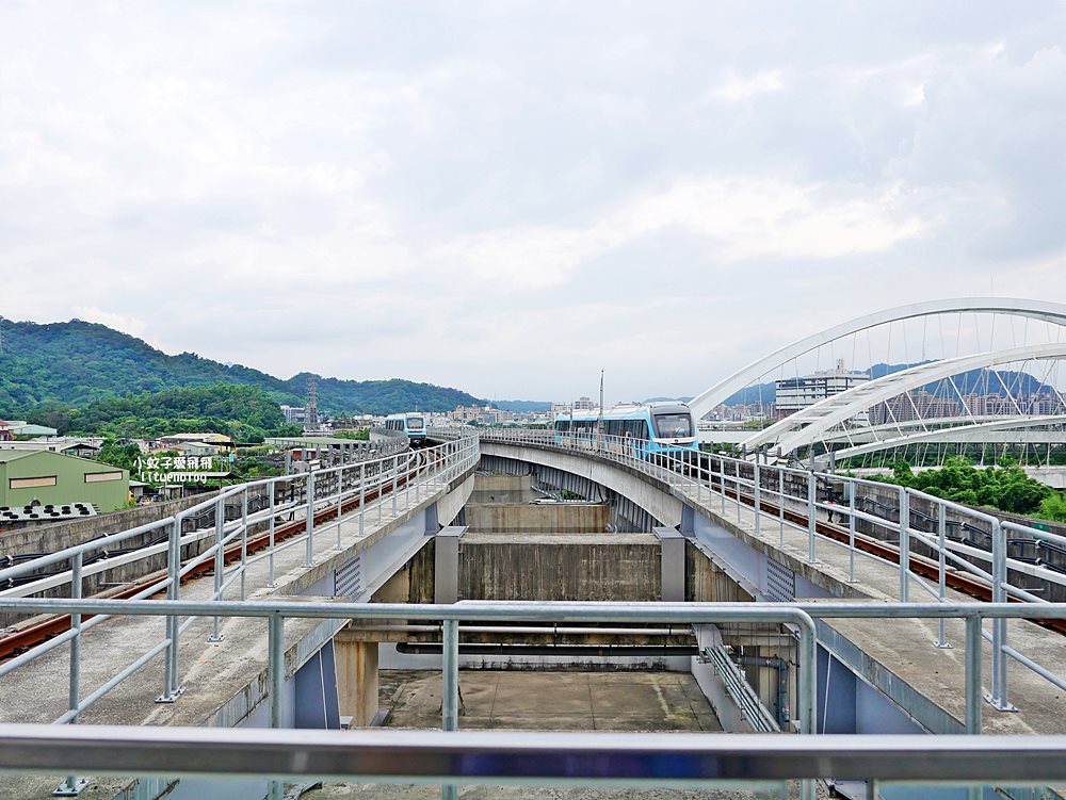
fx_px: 863
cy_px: 400
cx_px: 533
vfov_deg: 49.8
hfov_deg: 63.4
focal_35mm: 28
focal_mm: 14
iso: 200
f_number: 4
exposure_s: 1/1000
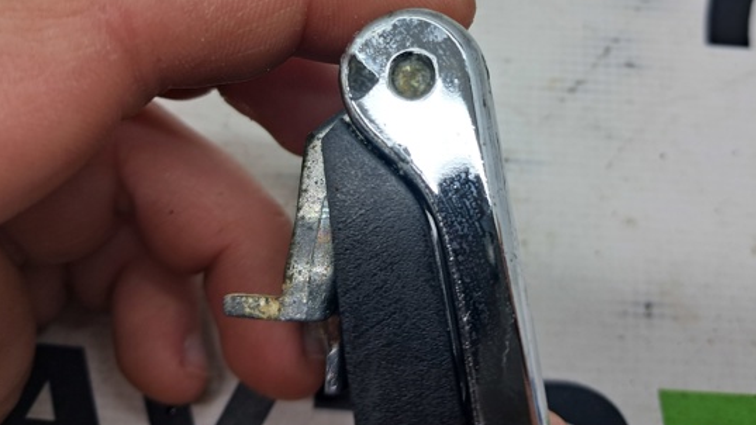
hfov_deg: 56.5
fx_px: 702
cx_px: 420
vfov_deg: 33.1
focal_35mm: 35
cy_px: 108
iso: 50
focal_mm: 4
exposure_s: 1/100
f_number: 1.8
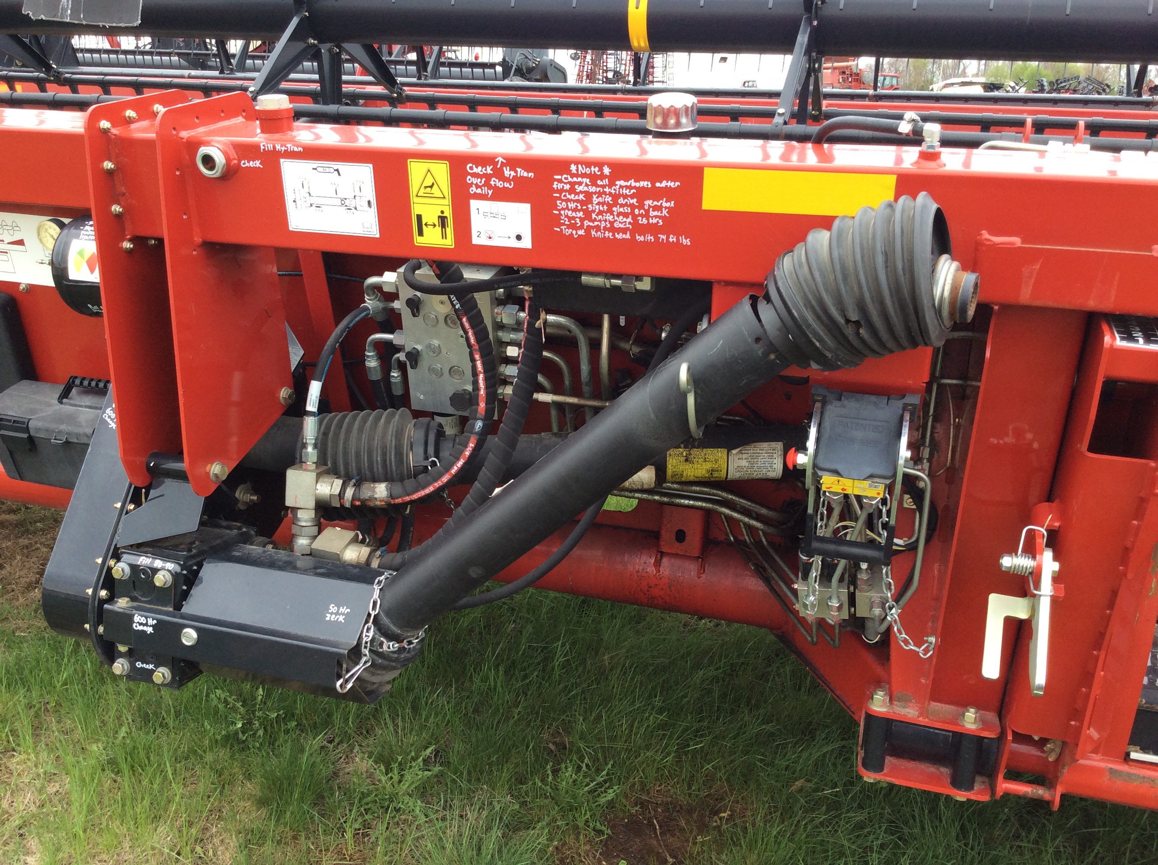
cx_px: 579
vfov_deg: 44.1
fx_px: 1069
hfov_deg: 56.9
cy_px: 432
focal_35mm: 32
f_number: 2.4
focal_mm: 3.3
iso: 32
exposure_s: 1/283
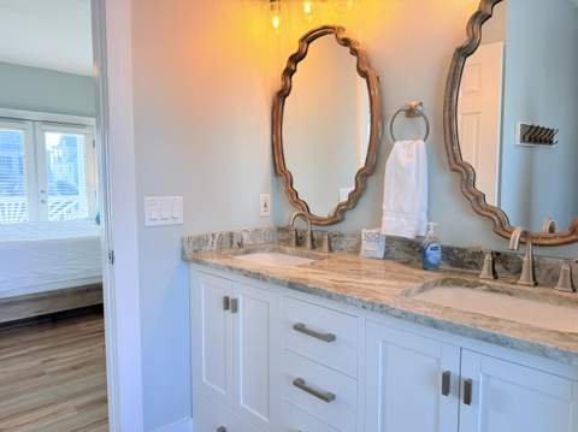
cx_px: 289
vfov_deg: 56.7
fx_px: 400
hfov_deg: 71.7
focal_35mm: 24
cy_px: 216
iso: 125
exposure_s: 1/240
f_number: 1.78
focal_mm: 6.76
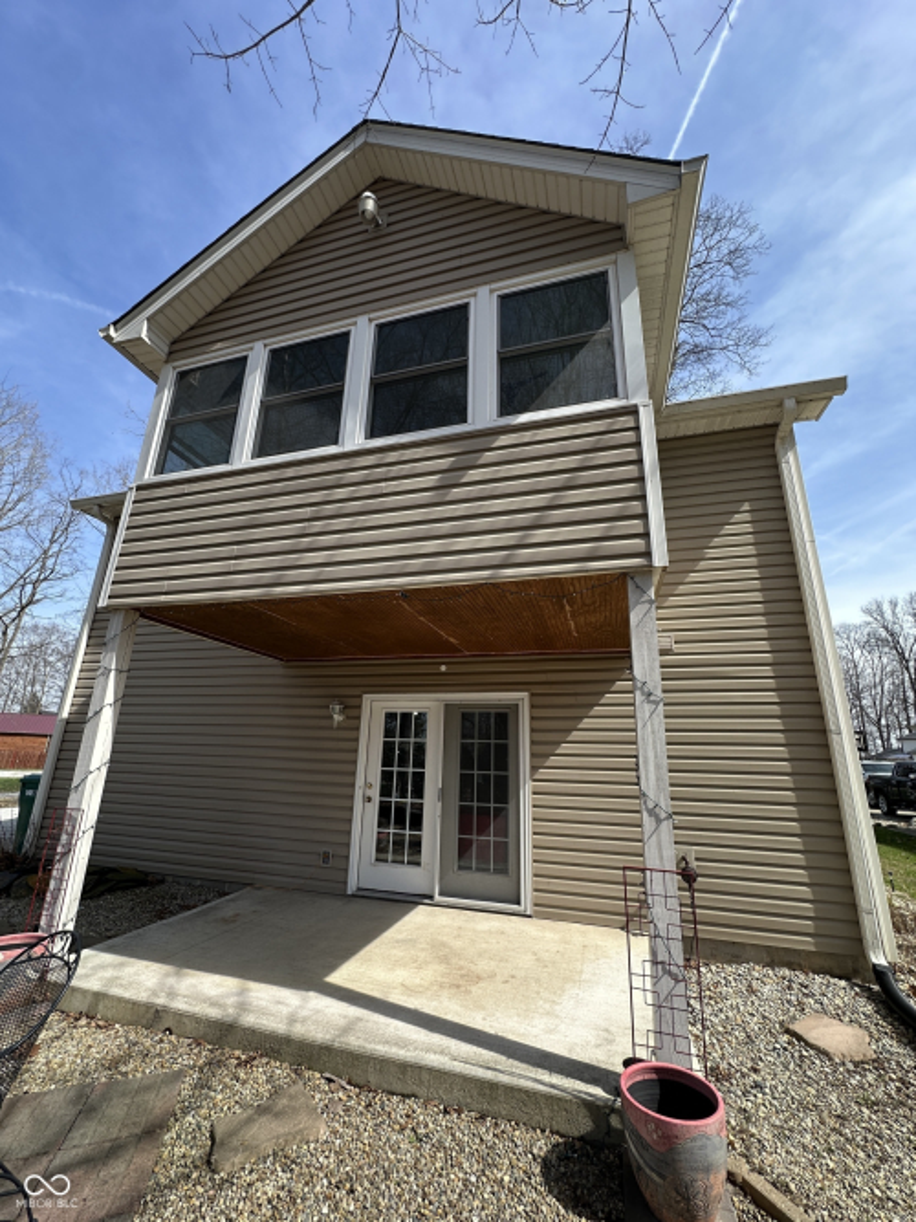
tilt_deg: +18.4
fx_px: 494
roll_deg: -1.9
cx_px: 458
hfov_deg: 85.7
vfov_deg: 102.1
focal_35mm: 14
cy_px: 611
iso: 40
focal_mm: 2.22
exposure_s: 1/666
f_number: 2.2
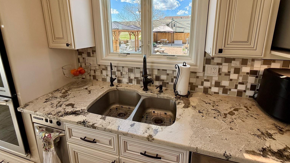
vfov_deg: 65.7
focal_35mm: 16
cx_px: 148
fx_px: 123
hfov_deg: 99.4
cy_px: 57
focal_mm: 2.22
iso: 64
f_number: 2.2
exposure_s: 1/357
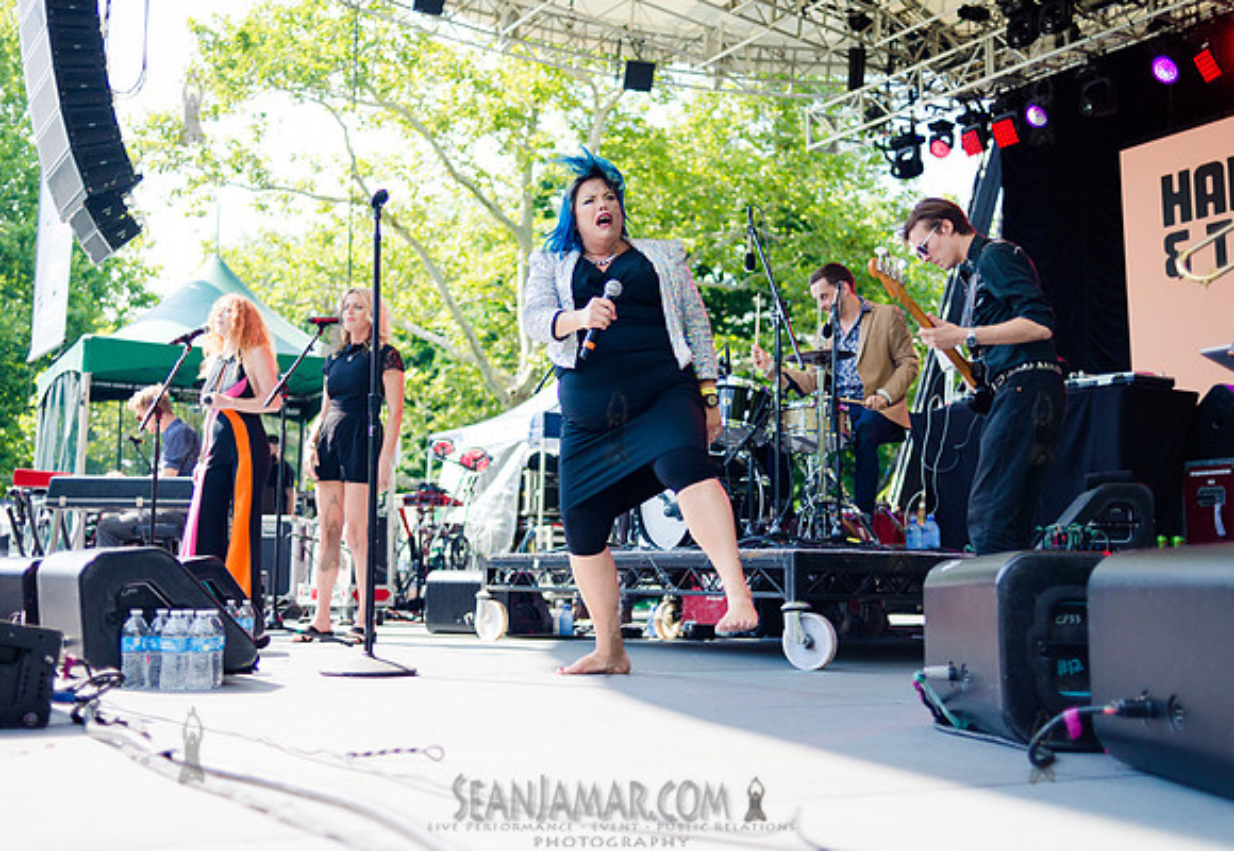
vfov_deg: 34.9
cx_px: 575
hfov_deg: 48.9
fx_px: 1355
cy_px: 409
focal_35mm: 39
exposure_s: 1/3200
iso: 400
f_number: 2
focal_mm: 35
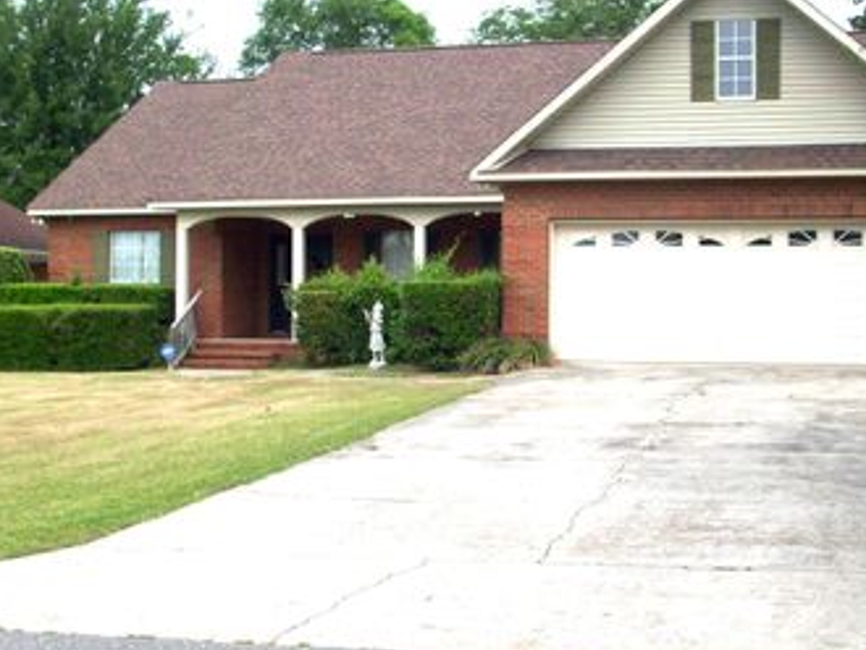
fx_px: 1402
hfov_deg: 34.3
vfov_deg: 26.1
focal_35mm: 56
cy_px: 366
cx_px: 462
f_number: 5.6
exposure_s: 1/322
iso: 80
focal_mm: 6.2
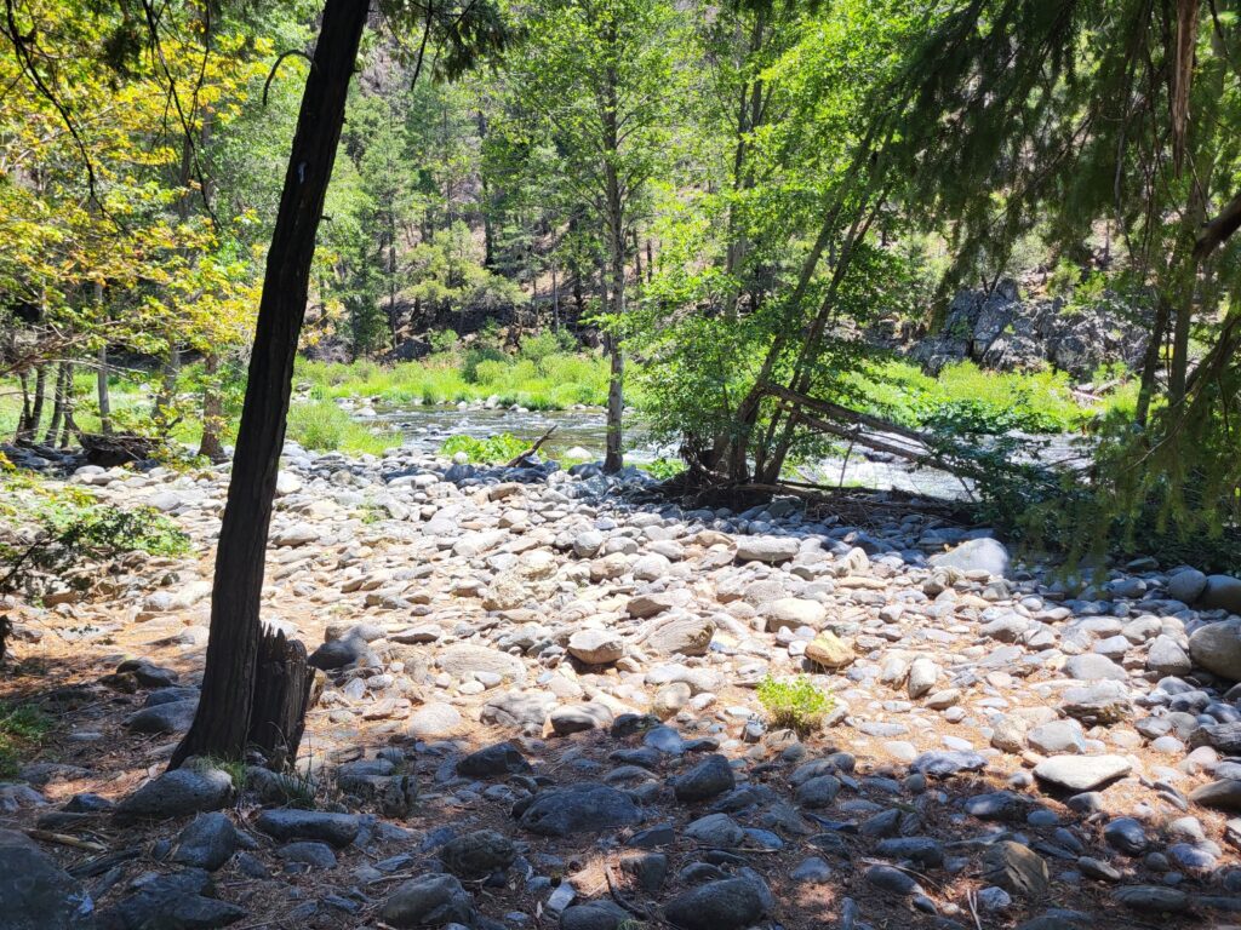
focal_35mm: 26
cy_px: 465
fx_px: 932
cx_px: 620
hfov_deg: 67.3
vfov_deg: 53.1
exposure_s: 1/909
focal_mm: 5.4
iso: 40
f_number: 1.8
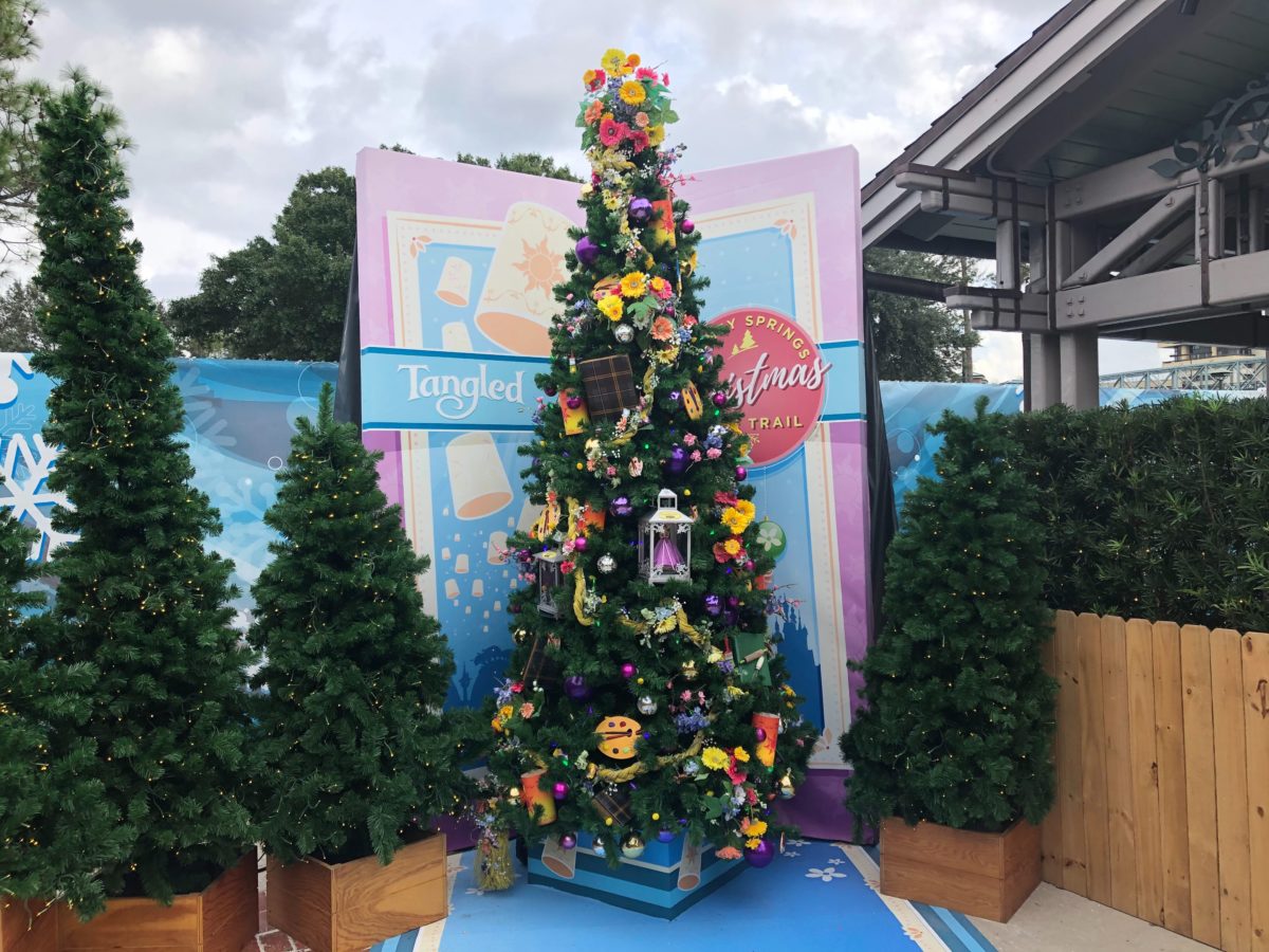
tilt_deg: +0.5
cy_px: 476
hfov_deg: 63.4
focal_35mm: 28
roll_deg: -0.1
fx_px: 1026
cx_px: 634
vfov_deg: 49.7
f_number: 1.8
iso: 20
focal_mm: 3.99
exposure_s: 1/867
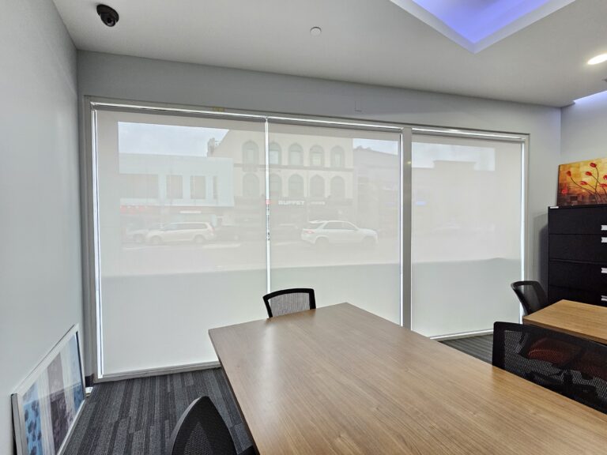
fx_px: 228
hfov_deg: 106.2
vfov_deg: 89.9
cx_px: 304
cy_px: 228
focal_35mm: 13
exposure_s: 1/60
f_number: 2.2
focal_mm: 2.2
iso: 320
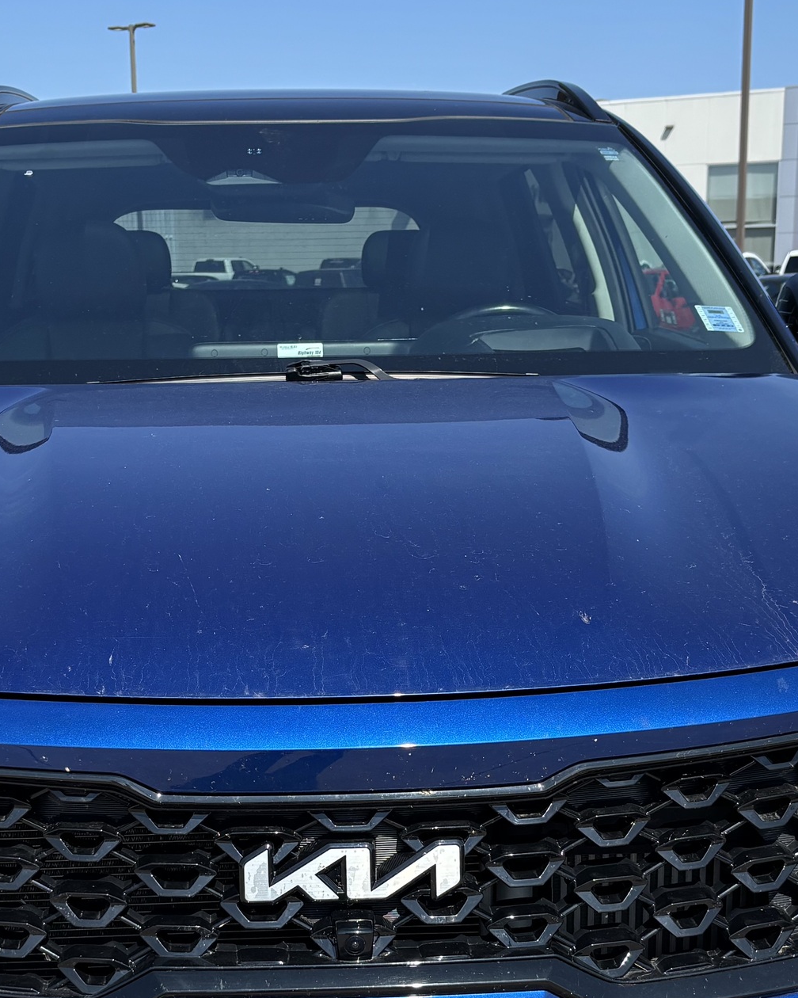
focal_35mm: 58
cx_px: 338
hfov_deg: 26.2
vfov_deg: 31.9
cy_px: 746
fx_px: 1712
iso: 50
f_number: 1.6
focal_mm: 5.96
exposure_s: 1/2024
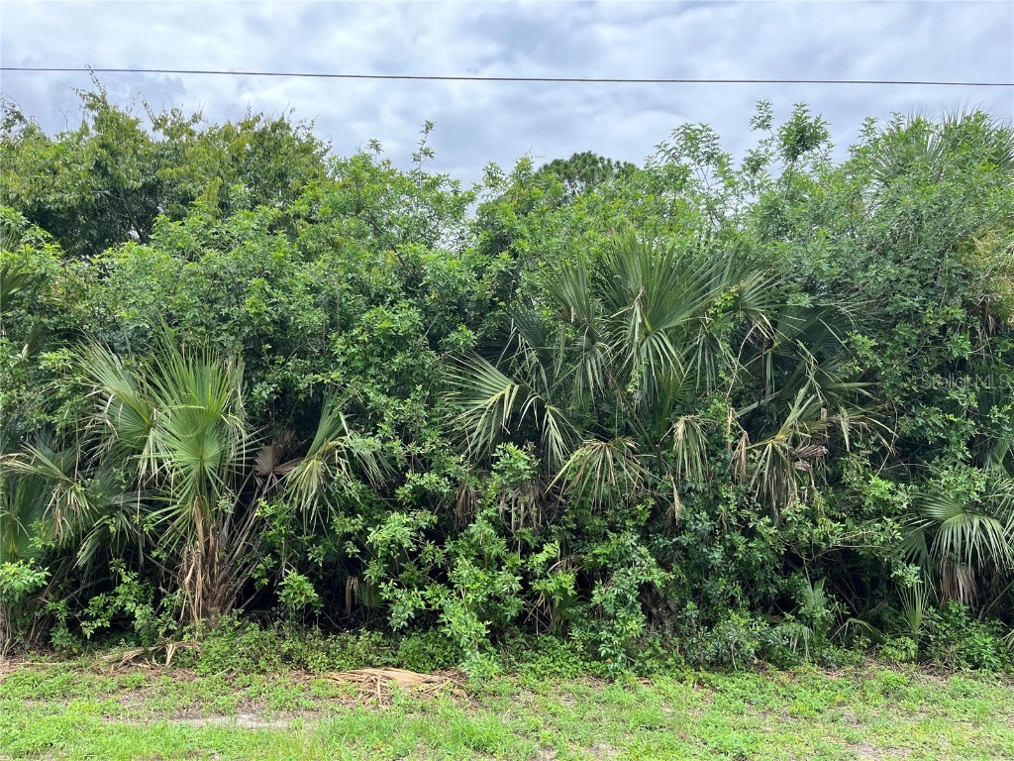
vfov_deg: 53.1
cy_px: 380
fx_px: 762
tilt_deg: +5.0
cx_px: 507
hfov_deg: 67.3
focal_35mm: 26
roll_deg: -0.3
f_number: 1.6
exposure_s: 1/1212
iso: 50
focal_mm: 5.1
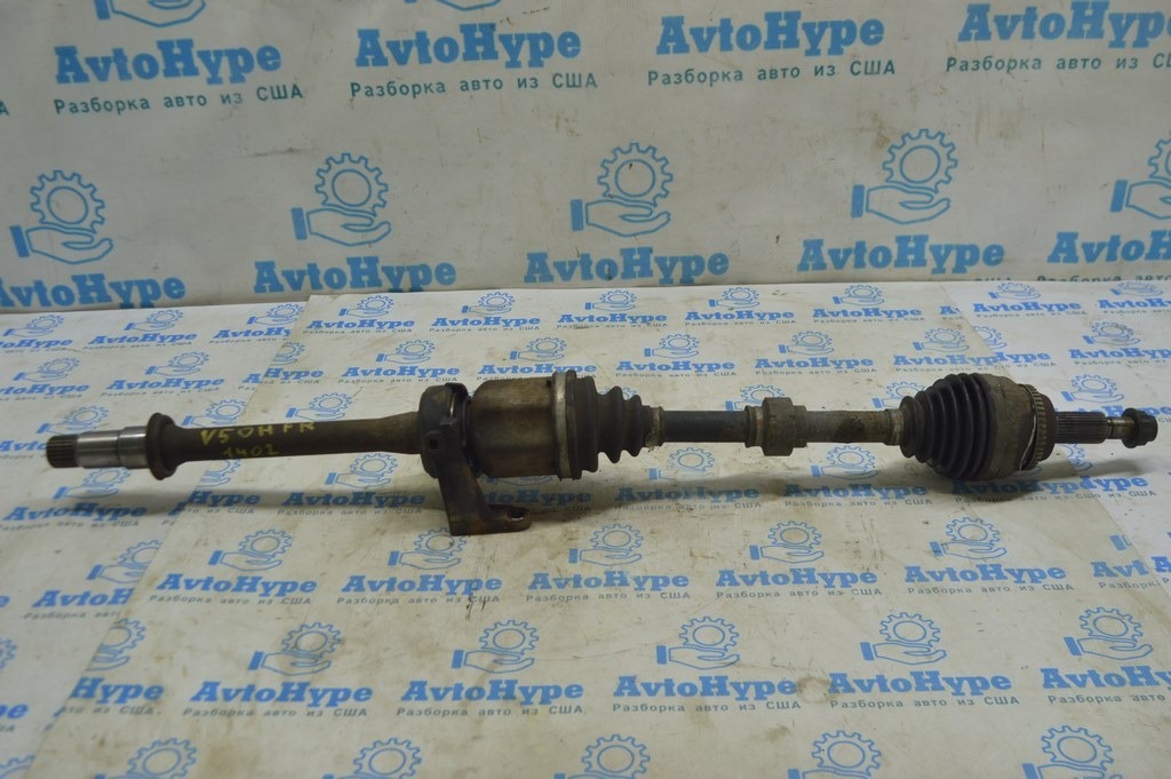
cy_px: 390
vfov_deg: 38.3
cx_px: 586
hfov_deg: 55.1
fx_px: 1121
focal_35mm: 34
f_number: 5.6
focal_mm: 23
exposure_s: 1/40
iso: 400
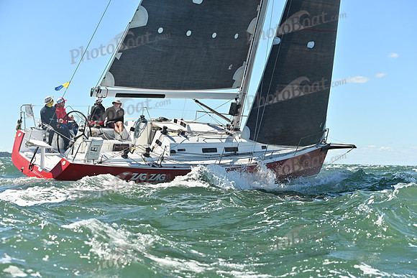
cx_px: 208
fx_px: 811
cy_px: 139
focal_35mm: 70
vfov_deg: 19.5
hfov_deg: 28.8
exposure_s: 1/1600
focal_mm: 70
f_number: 5.6
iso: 320
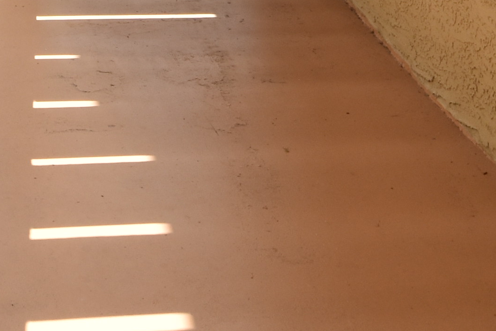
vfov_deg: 13.4
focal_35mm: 85
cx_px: 127
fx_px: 1171
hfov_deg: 23.7
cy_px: -367
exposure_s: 1/320
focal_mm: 10
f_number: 9
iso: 200
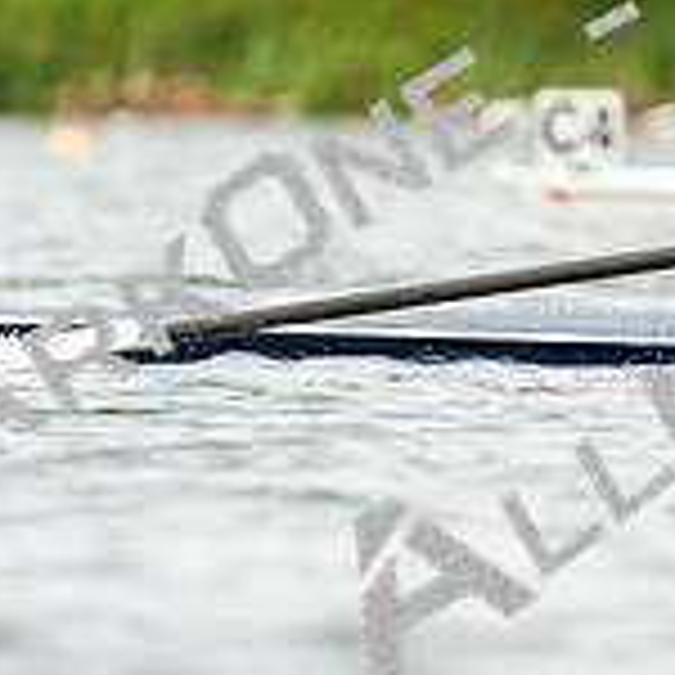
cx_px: 1269
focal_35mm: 1968
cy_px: -2
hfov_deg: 0.9
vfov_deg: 0.9
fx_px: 43417
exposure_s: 1/2000
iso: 500
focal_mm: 600
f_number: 6.3
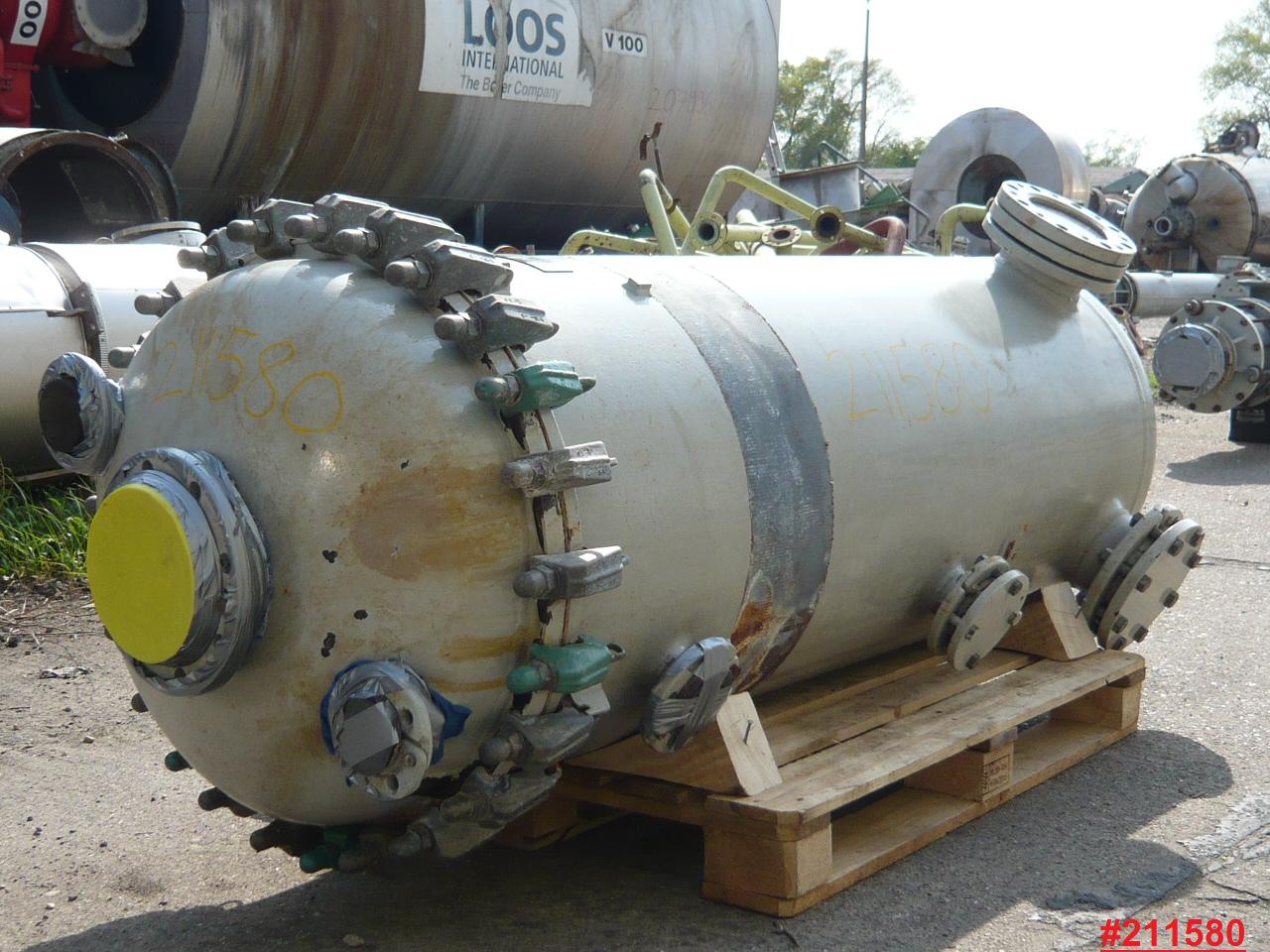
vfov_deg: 30.3
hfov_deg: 39.7
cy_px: 476
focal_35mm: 48
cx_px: 635
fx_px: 1761
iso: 100
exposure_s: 1/800
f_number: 3
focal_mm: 5.2
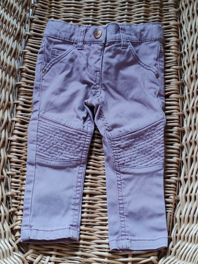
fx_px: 412
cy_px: 132
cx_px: 99
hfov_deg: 27.0
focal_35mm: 54
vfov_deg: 35.5
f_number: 1.9
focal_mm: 6.12
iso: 2000
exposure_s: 1/50
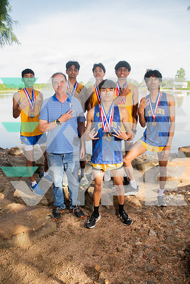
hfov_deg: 49.6
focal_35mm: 26
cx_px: 95
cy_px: 142
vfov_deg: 69.4
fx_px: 206
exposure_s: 1/400
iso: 250
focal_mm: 26
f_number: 4.5
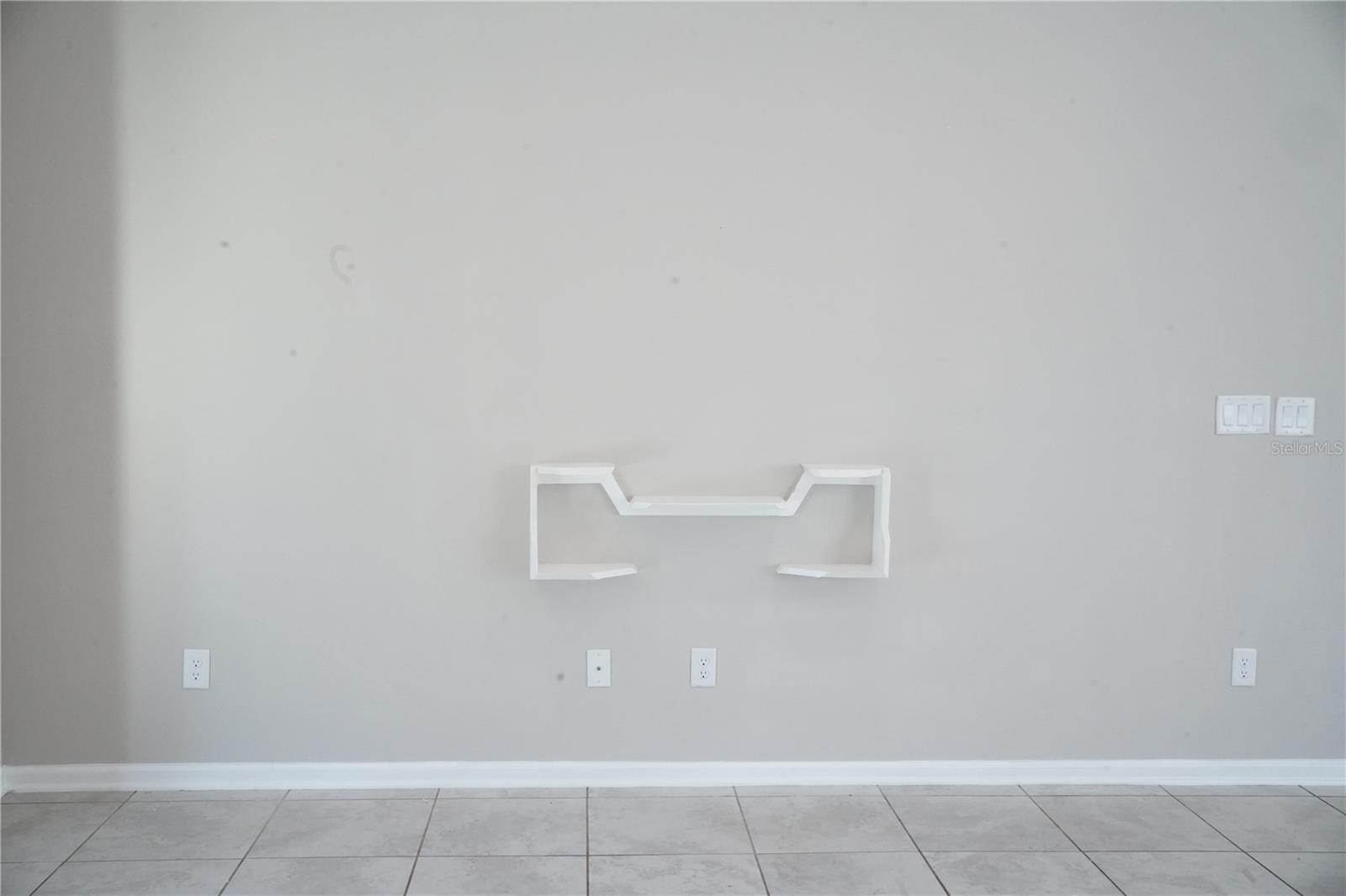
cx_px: 673
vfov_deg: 37.8
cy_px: 448
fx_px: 1308
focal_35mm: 35
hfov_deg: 54.4
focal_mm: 35
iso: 6400
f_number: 16
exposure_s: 1/60
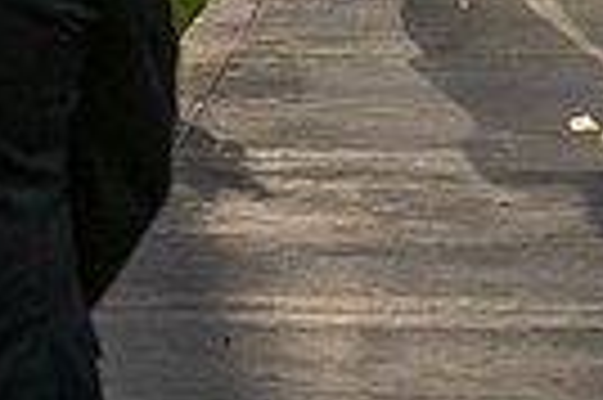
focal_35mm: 356
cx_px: 279
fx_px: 5956
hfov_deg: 5.8
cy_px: -160
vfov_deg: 3.8
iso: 400
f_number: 6.3
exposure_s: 1/1250
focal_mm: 82
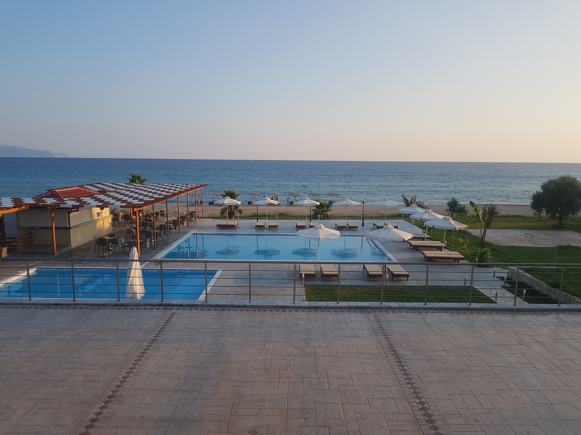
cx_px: 290
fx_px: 436
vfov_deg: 53.1
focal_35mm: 26
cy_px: 218
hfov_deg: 67.3
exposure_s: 1/848
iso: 40
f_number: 1.7
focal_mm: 4.2
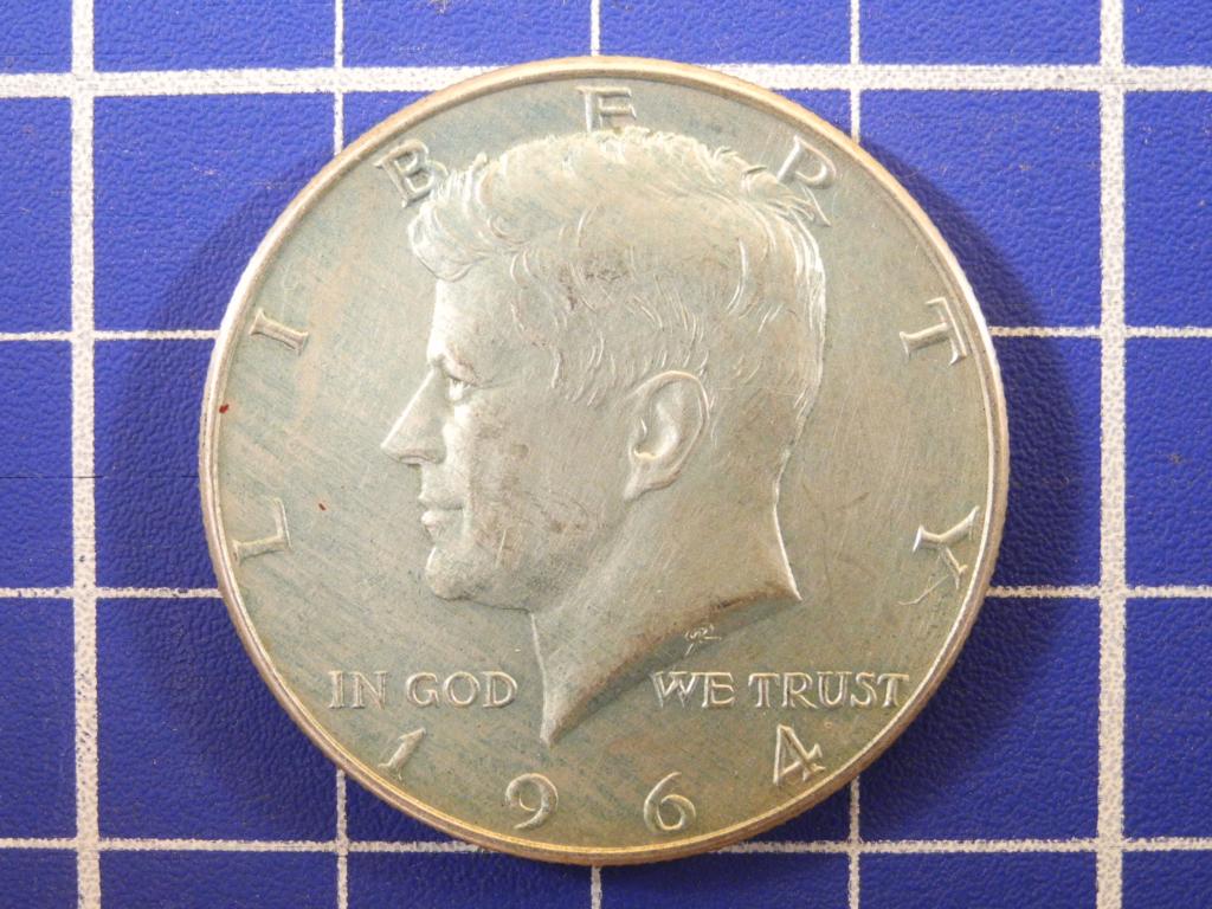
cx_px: 606
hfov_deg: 52.6
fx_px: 1225
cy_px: 454
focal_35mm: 35
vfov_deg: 40.7
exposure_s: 1/27.2
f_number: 3.2
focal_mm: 7.4
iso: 400
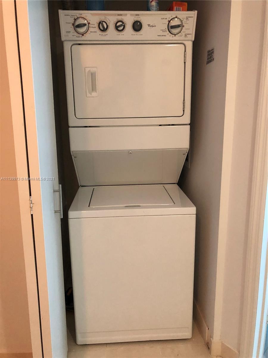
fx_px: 289
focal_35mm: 28
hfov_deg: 49.7
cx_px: 134
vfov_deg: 63.4
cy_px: 179
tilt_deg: -11.1
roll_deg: +0.4
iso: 100
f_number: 1.8
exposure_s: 1/15
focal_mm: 4
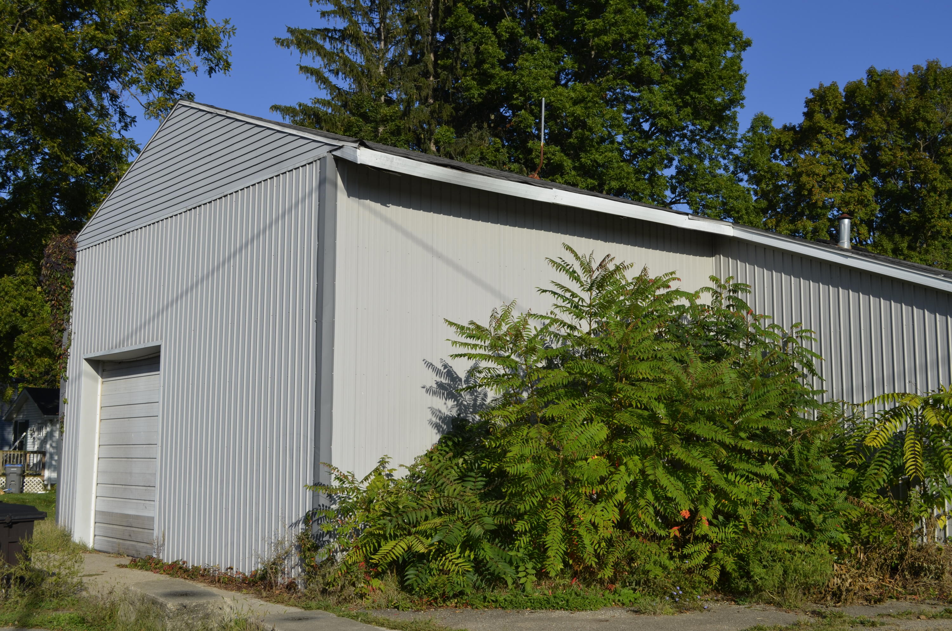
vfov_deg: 31.8
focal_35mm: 42
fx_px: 1108
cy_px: 316
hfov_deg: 46.5
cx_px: 476
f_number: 9
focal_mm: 28
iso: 100
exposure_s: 1/320
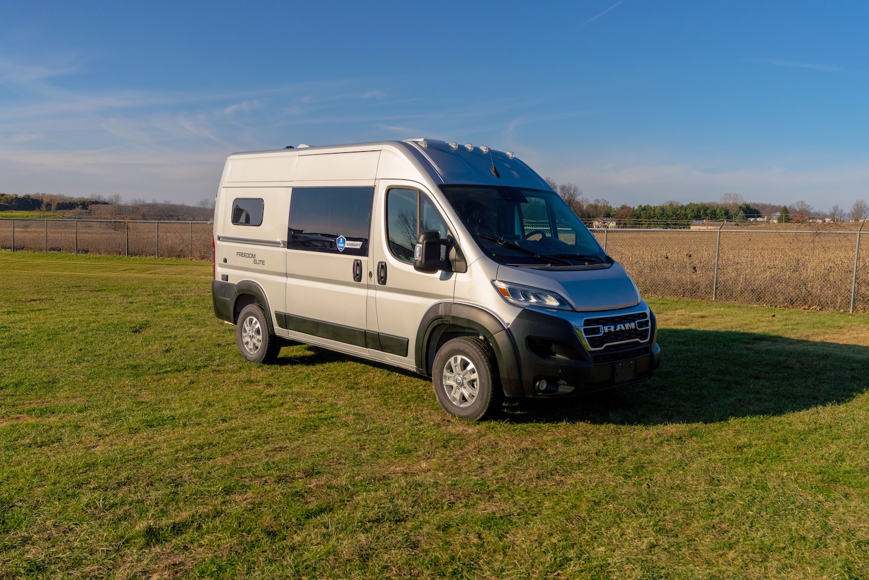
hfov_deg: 61.9
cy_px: 299
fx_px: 724
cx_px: 442
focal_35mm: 30
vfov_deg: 43.6
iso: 500
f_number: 5.6
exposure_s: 1/3200
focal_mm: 29
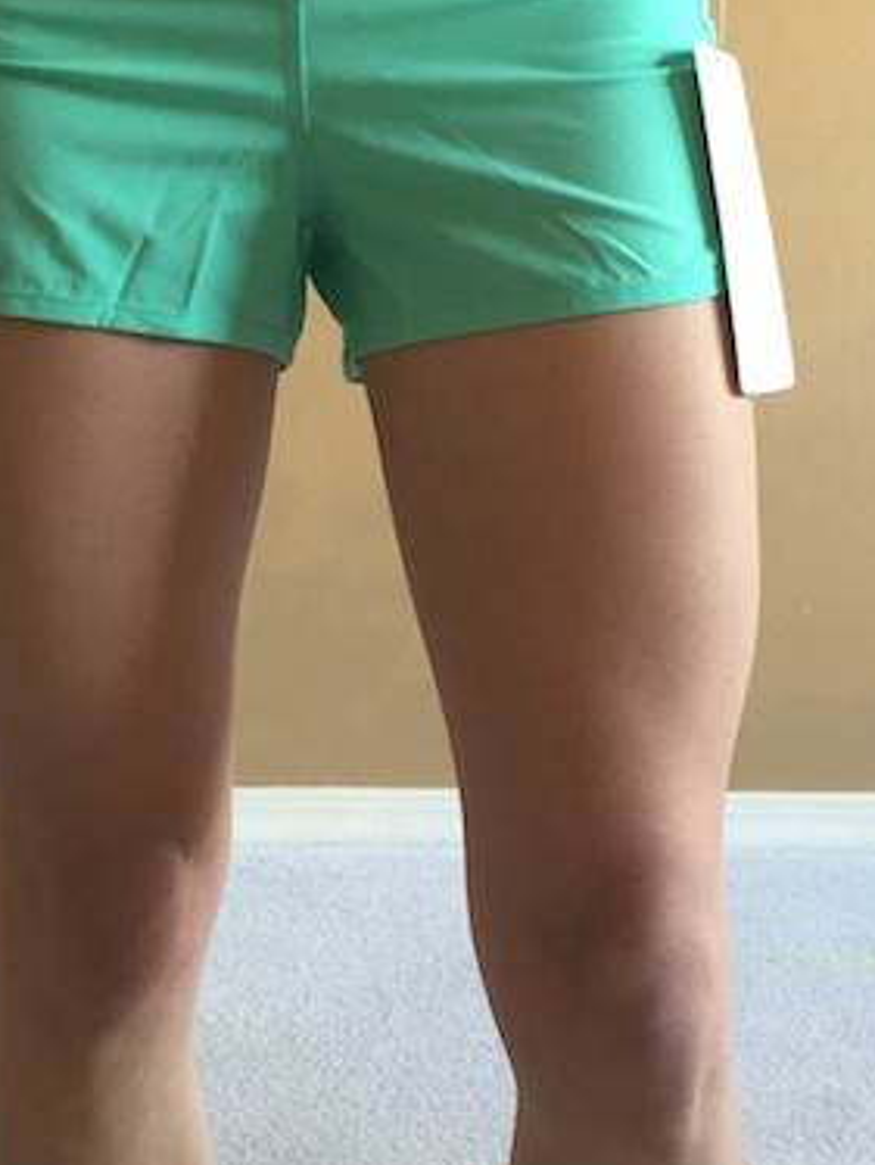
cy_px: 265
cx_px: 455
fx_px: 2087
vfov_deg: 30.6
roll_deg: +1.4
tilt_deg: +0.9
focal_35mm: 62
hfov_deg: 23.7
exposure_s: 1/30
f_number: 2.2
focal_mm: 4.15
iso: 80
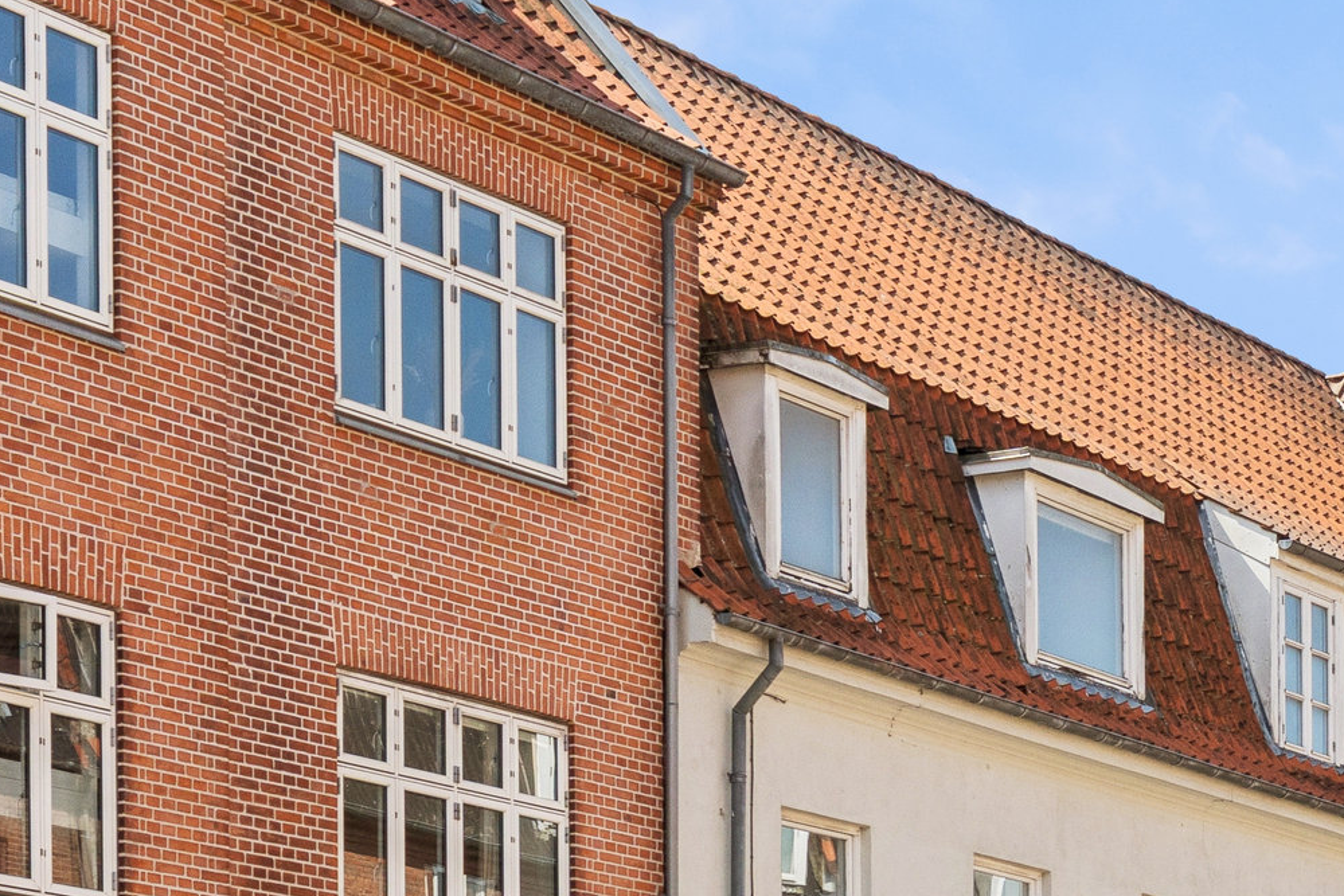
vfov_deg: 12.7
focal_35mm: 105
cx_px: 1688
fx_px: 3920
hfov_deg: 18.3
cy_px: 1089
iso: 400
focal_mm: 35
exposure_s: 1/400
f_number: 10
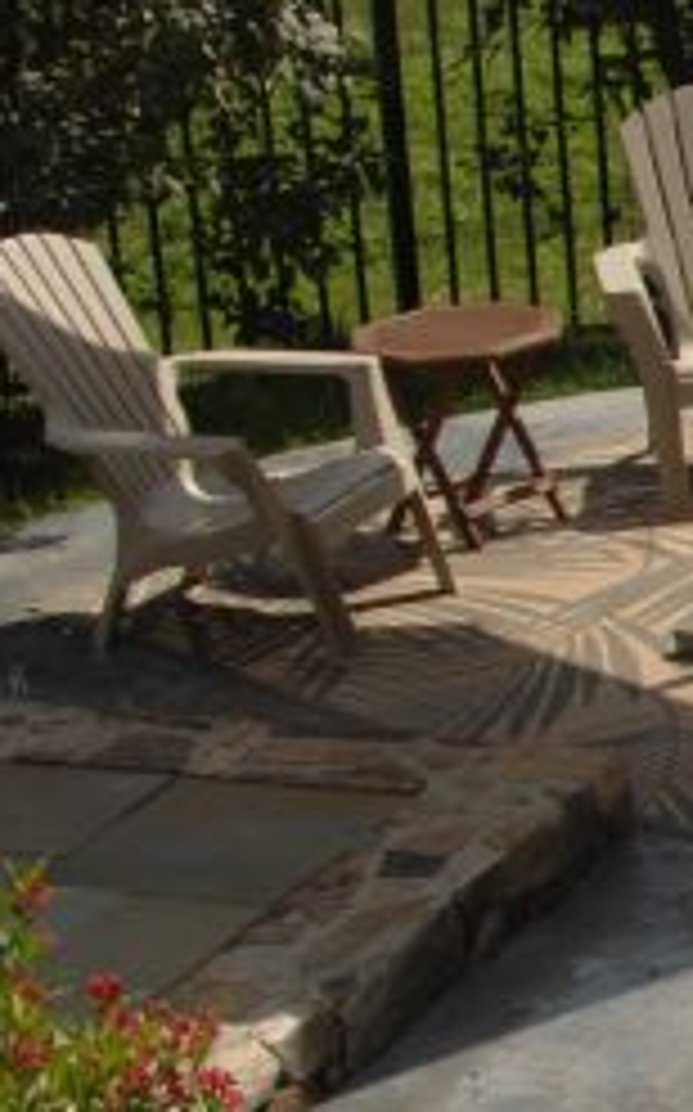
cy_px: 756
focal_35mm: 156
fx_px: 4722
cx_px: 1804
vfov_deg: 13.4
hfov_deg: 7.7
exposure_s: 1/200
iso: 100
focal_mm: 28
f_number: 7.1
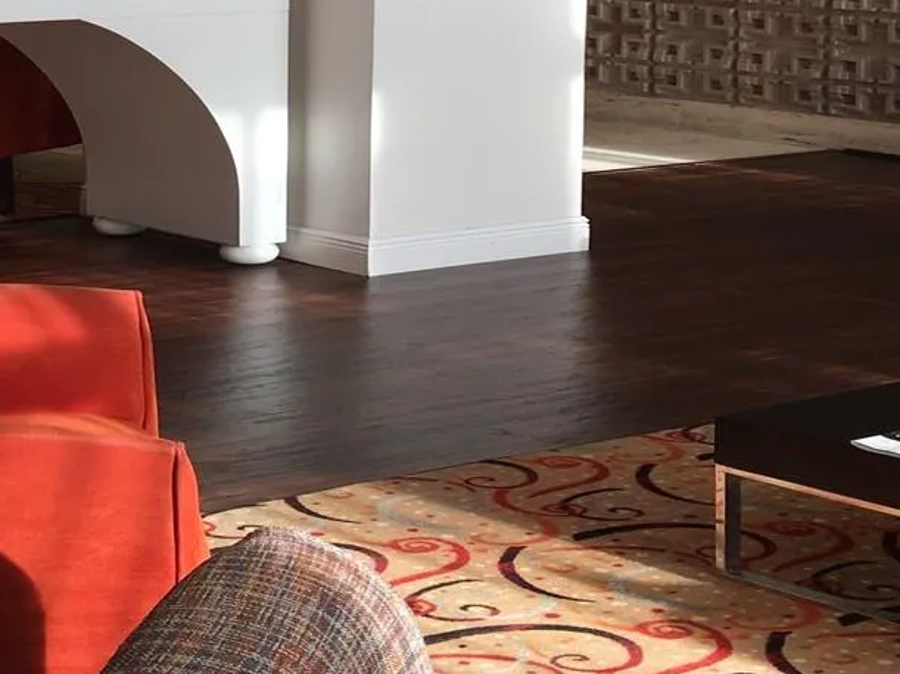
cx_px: 309
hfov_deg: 25.5
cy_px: -79
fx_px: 1976
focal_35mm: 76
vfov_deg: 18.6
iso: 25
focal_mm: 4.15
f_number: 2.2
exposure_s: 1/169
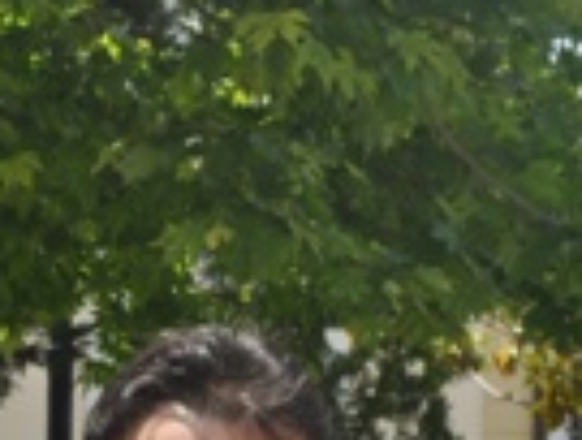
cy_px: 518
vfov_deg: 10.3
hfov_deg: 13.8
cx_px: 228
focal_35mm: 143
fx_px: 2411
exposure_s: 1/320
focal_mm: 30
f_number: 9
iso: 200
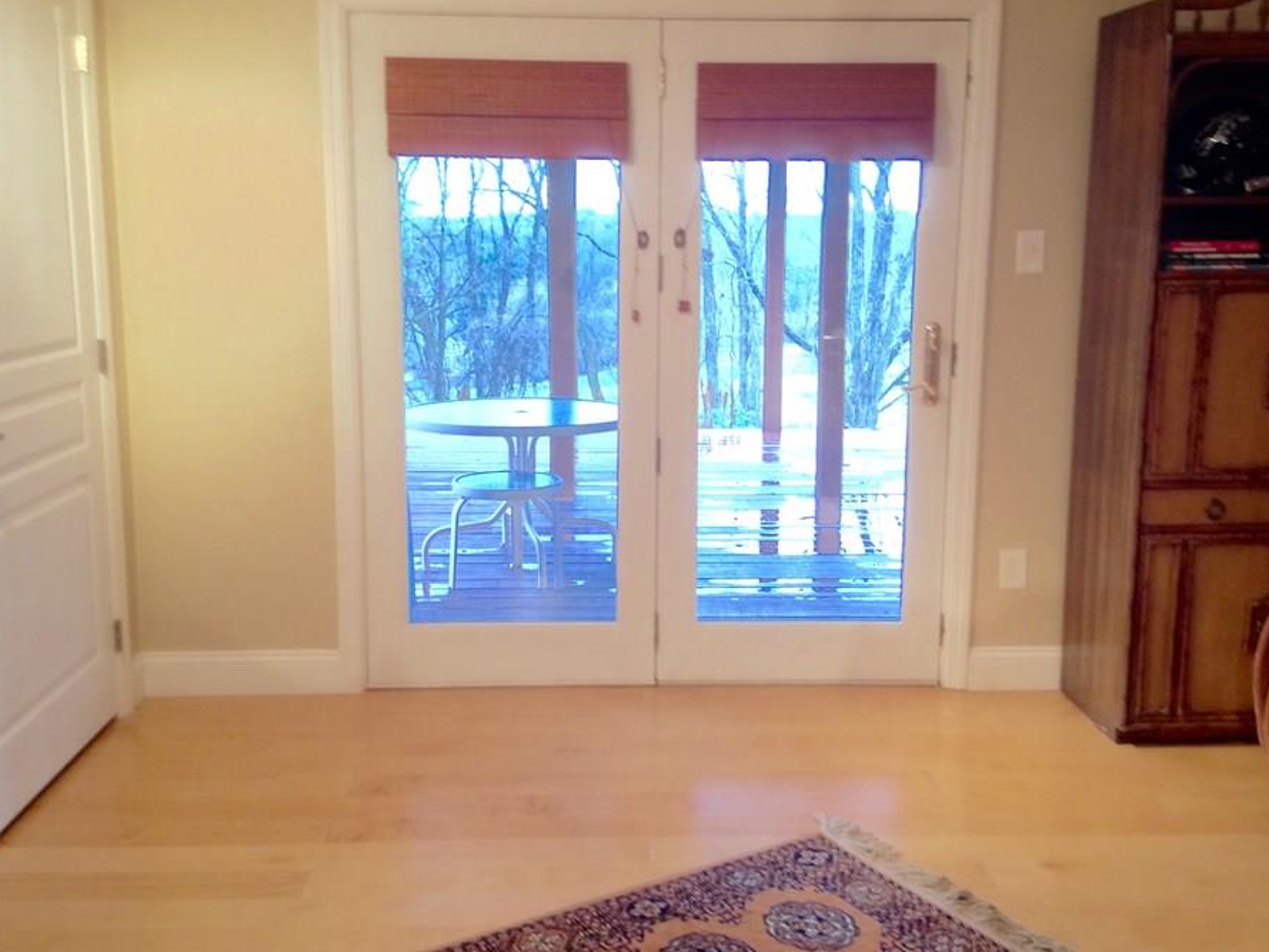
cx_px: 657
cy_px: 450
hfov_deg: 49.0
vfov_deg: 37.7
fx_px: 1393
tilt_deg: -10.3
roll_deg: -1.0
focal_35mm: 38
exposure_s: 1/20
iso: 200
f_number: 2.4
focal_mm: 4.12
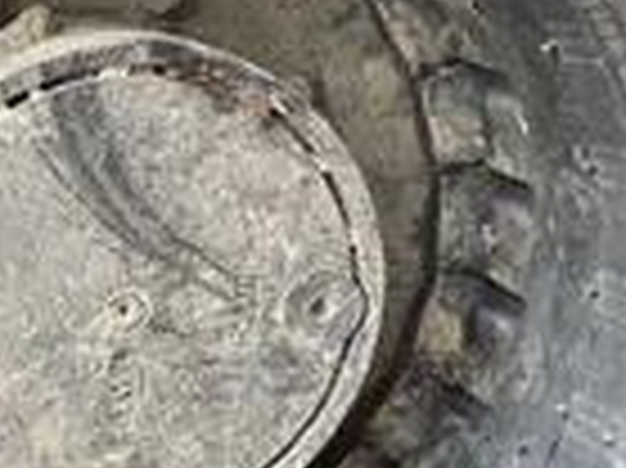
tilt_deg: -17.7
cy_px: 288
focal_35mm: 75
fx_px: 1355
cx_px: -50
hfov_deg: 24.4
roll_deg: +1.5
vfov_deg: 19.6
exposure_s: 1/185
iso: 40
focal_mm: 5.1
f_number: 1.6
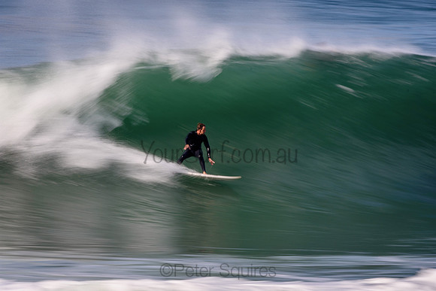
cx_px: 218
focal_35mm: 660
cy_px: 146
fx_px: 7995
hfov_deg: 3.1
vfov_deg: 2.1
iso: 100
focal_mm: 440
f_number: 18
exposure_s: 1/20
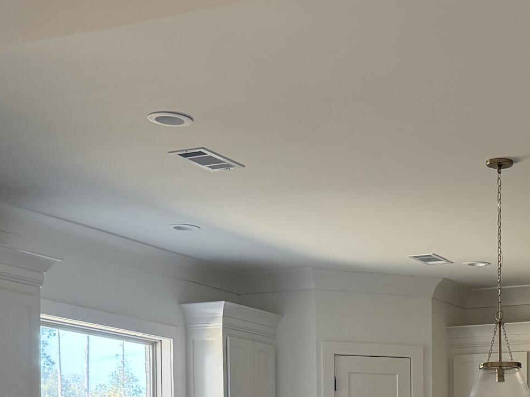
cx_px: 460
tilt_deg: -2.2
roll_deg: +0.3
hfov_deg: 25.3
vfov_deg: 18.4
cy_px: 506
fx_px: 1148
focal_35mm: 75
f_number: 1.78
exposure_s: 1/84
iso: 200
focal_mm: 6.76
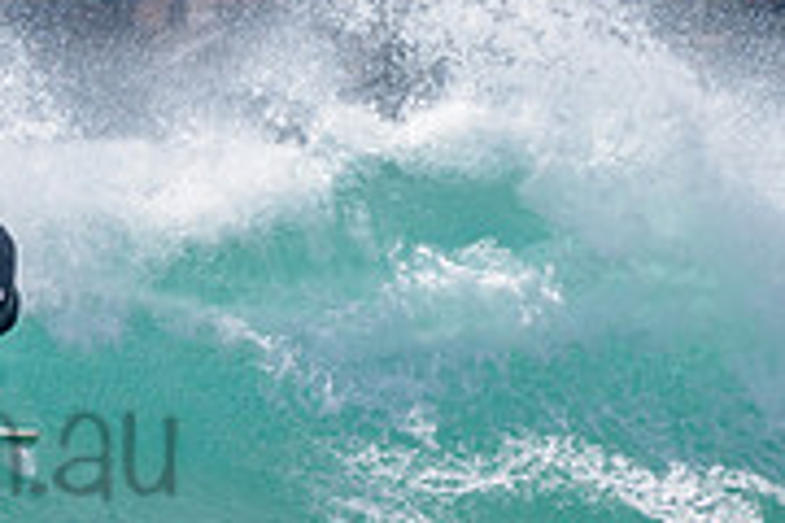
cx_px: -10
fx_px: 43106
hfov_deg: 1.0
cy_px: 205
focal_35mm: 1977
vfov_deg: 0.7
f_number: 5.6
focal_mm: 500
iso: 110
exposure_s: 1/2000
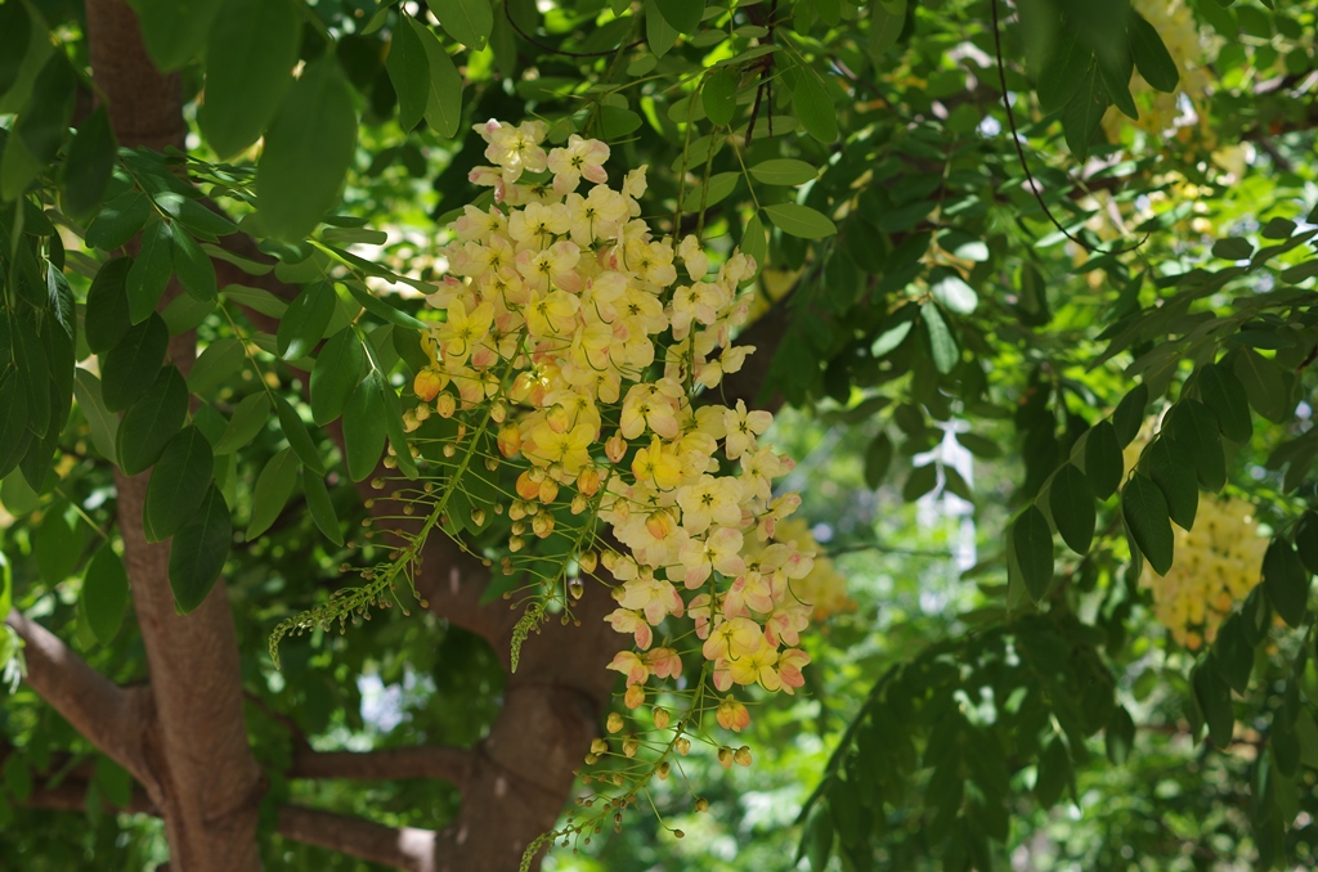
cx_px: 659
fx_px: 2740
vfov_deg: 18.1
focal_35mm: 75
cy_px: 436
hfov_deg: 27.0
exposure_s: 1/250
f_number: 3.5
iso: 100
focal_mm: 50
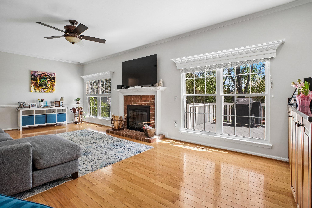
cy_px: 104
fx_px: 143
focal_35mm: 16
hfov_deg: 95.0
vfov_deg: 72.0
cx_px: 156
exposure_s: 1/80
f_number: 8
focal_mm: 11
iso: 500
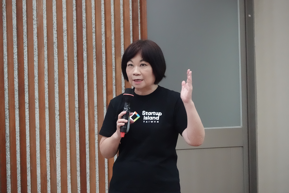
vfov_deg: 5.6
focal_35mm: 247
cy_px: 96
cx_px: 144
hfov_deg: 8.3
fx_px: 1983
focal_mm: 90.45
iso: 6400
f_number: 4
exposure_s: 1/100
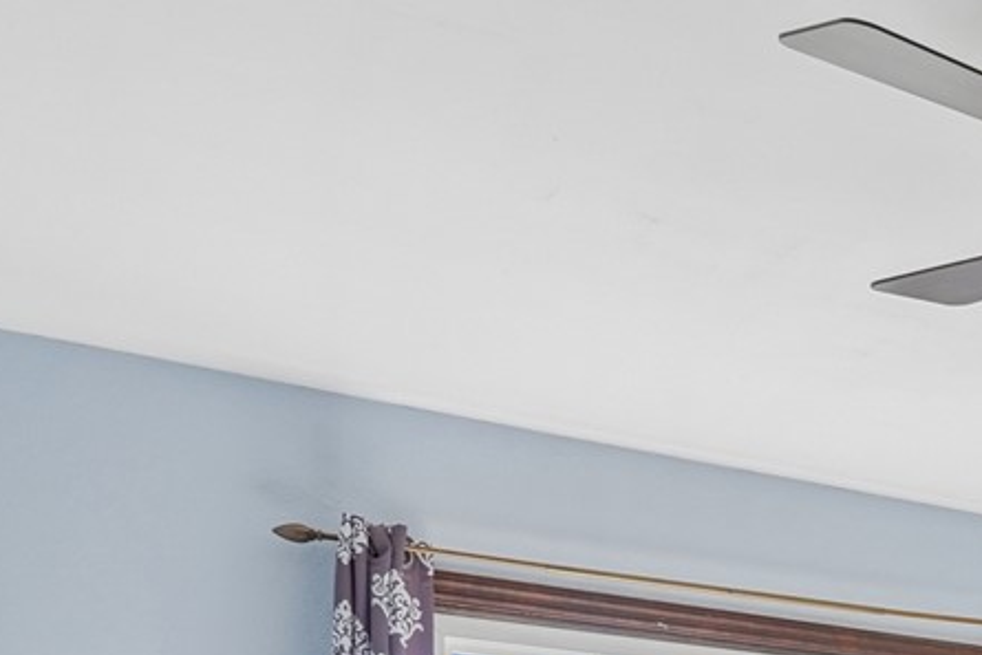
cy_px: 1018
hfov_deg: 22.1
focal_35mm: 61
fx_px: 1664
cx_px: 1716
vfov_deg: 19.2
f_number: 9
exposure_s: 1/40
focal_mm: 16
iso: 400
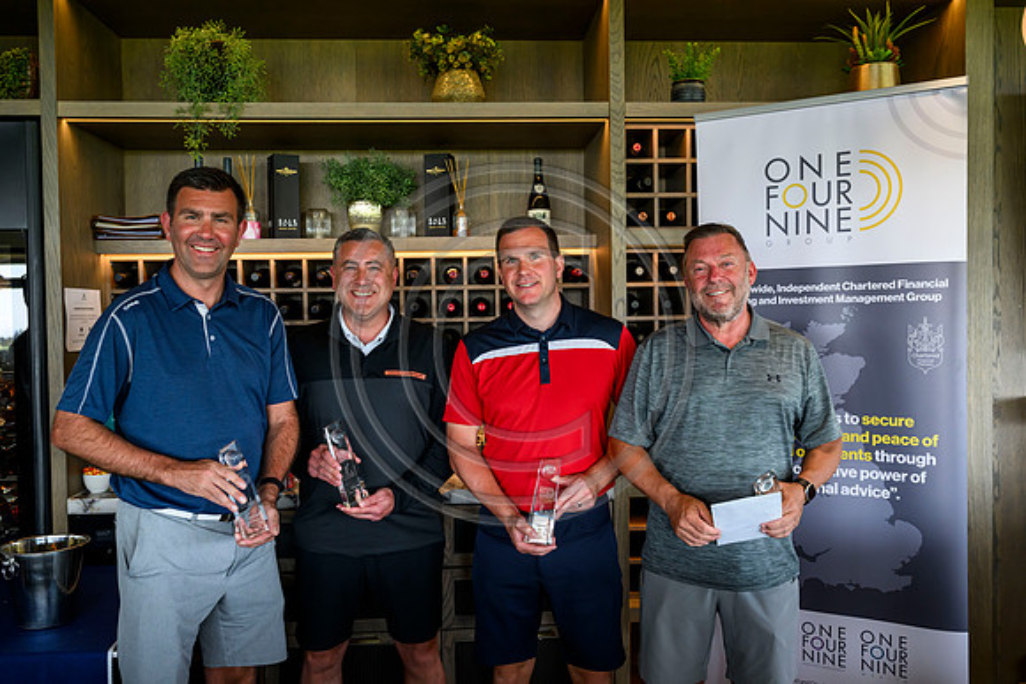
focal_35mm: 31
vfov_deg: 42.3
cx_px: 513
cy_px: 342
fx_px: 884
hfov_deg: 60.3
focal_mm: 31
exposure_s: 1/320
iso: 2000
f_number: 4.5
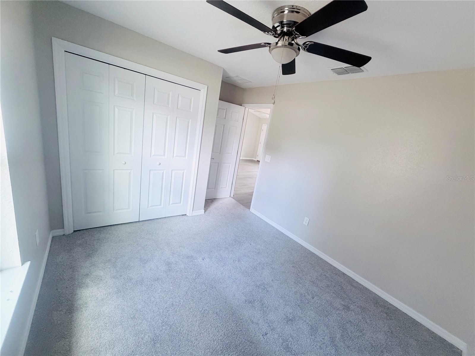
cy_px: 178
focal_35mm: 14
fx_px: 192
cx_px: 238
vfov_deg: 85.7
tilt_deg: -14.2
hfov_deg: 102.1
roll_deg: -9.0
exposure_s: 1/96
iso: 320
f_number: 2.2
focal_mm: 2.22
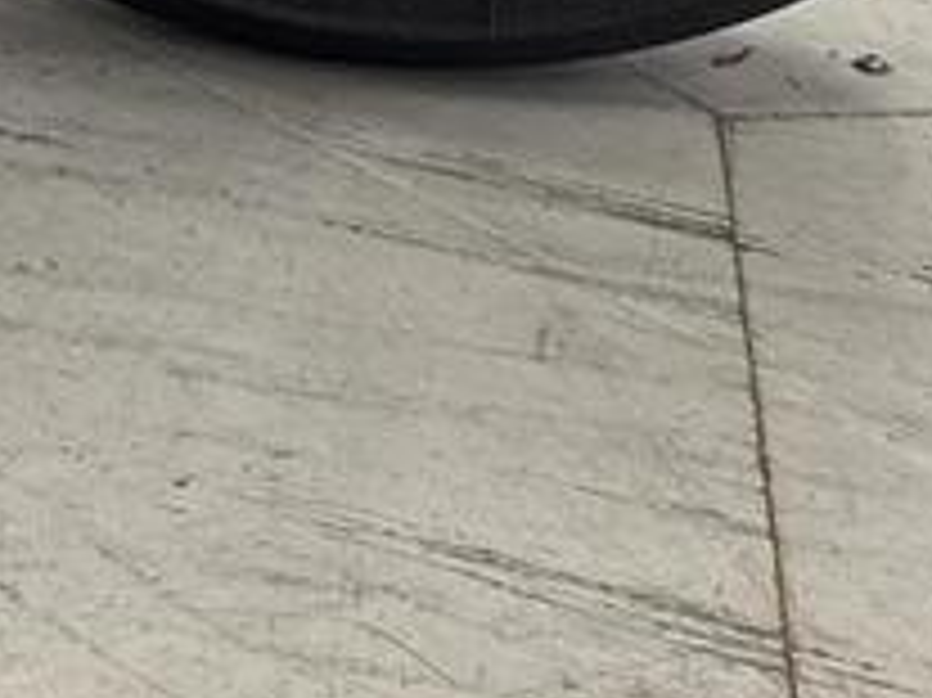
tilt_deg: -10.7
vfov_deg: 7.9
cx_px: -986
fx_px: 4494
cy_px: -1202
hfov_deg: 10.7
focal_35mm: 167
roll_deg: -1.7
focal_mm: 6.76
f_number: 1.78
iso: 64
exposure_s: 1/100
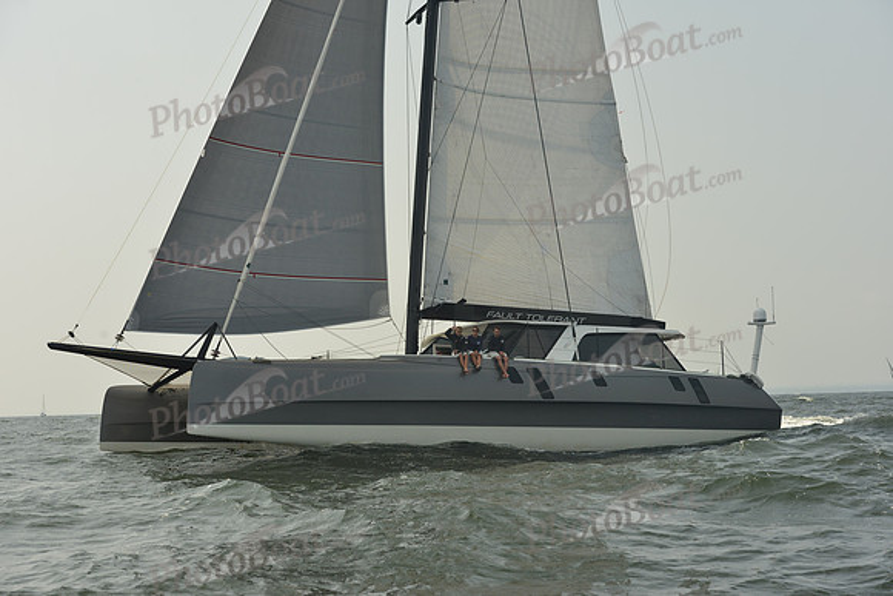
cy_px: 298
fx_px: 1737
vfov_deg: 19.5
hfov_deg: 28.8
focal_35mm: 70
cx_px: 446
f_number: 8
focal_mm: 70
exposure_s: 1/1250
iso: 320
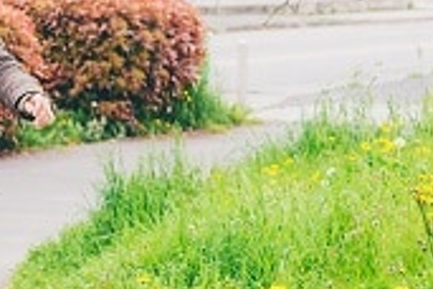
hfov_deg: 11.1
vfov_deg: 7.8
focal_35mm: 175
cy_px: 200
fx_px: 2105
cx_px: -291
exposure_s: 1/1250
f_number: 4
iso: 500
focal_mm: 50
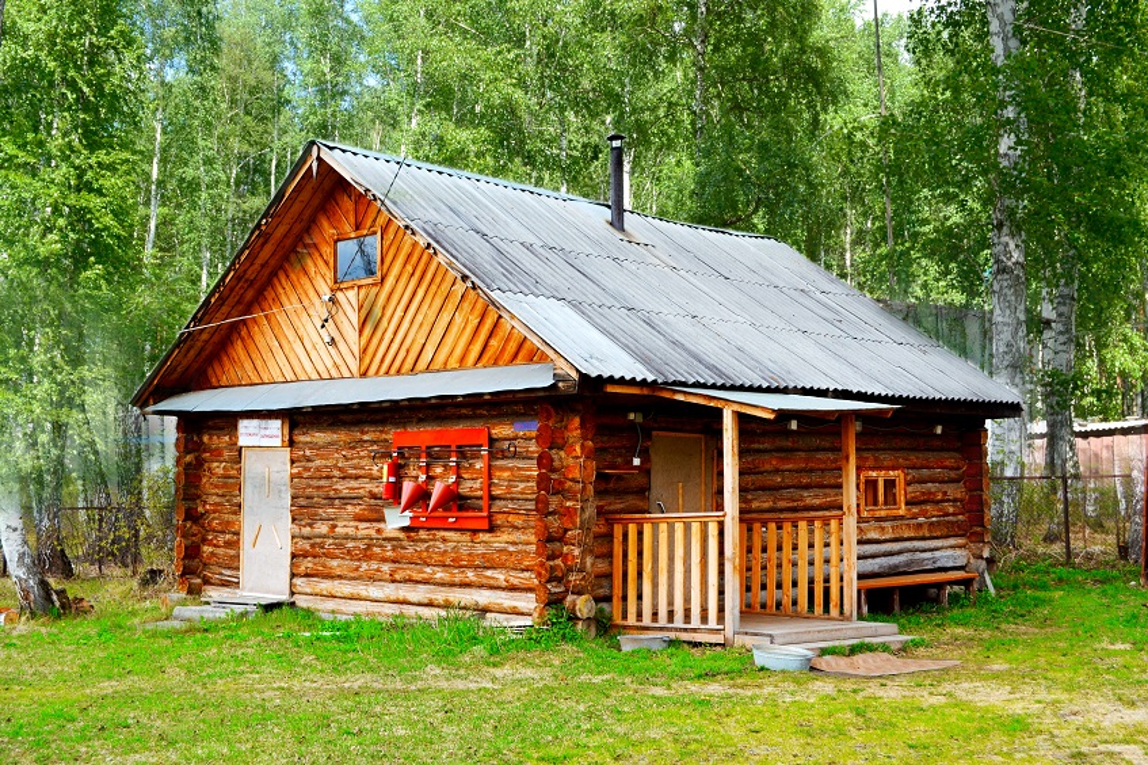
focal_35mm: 45
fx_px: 1434
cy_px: 382
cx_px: 574
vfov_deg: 29.8
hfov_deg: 43.6
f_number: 5.6
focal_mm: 30
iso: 200
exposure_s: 1/125
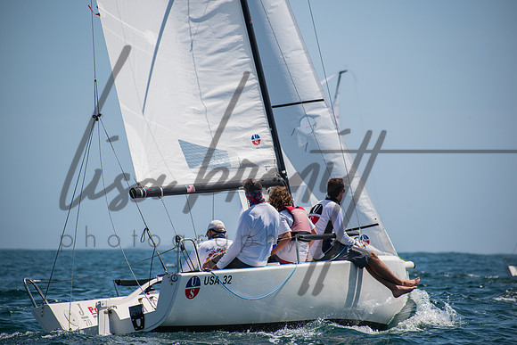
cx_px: 258
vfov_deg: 5.1
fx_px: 3878
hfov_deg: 7.6
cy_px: 172
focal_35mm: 270
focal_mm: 180
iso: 200
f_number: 6.3
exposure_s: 1/1250
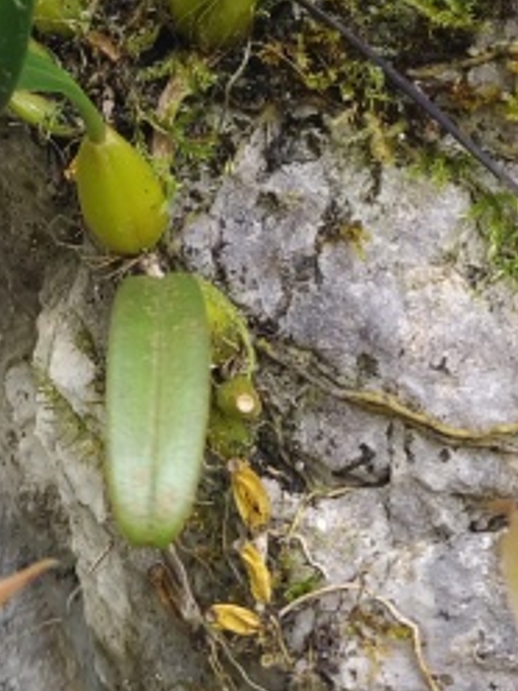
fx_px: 2235
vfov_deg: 15.6
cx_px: 203
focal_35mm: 112
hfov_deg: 13.2
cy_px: -464
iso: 105
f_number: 1.79
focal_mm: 4.84
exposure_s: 1/100
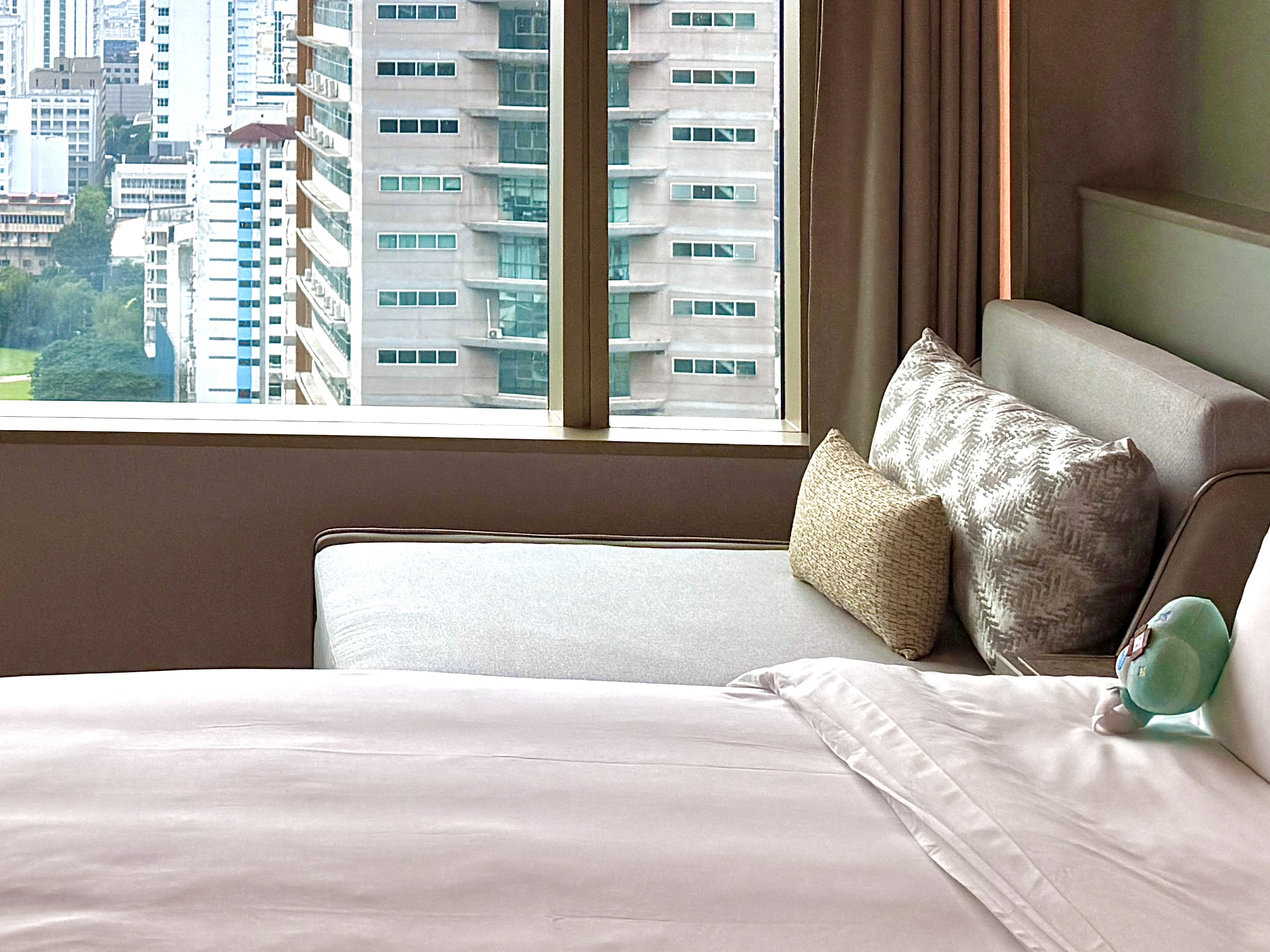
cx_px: 123
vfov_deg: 21.2
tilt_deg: +0.9
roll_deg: -0.7
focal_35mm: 66
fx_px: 2422
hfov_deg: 28.3
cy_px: -84
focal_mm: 6.76
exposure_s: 1/2959
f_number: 1.78
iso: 80
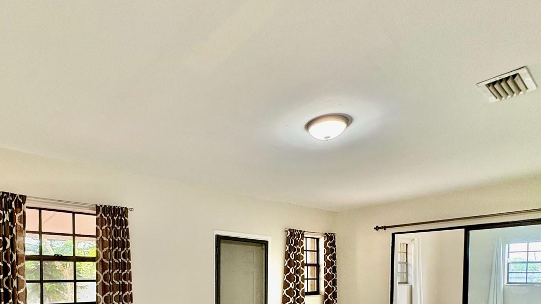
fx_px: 330
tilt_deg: -1.8
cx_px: 212
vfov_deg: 44.2
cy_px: 285
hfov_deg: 77.6
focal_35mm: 23
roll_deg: +0.3
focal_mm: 2.22
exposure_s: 1/60
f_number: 2.2
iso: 250
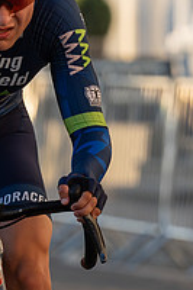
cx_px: -16
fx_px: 6235
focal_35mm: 774
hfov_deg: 1.8
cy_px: 163
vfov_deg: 2.7
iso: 200
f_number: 3.5
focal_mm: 154
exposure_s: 1/1000
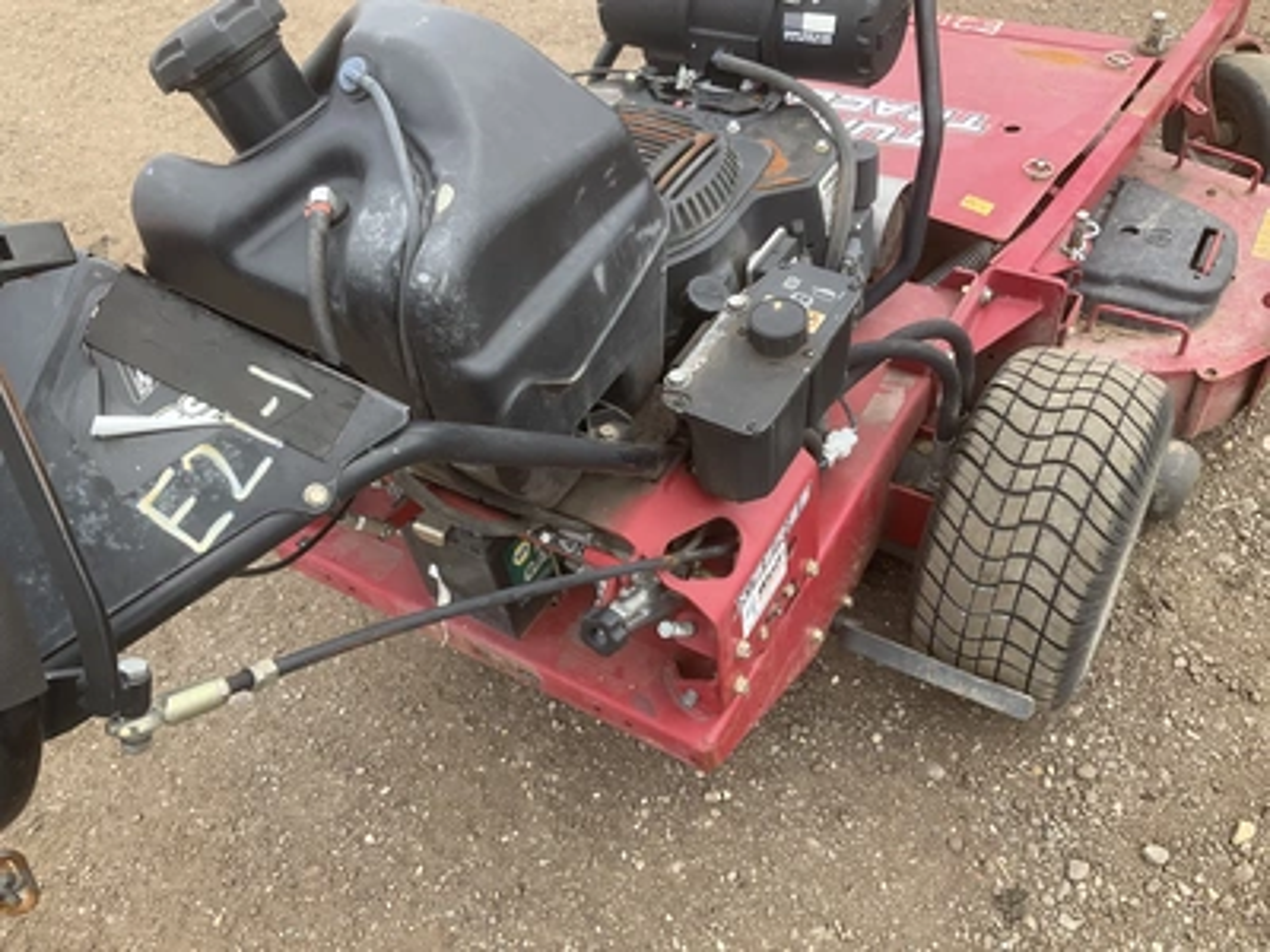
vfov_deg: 48.2
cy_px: 476
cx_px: 635
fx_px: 1064
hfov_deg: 61.7
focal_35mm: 29
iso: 25
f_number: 1.8
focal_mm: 3
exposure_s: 1/406
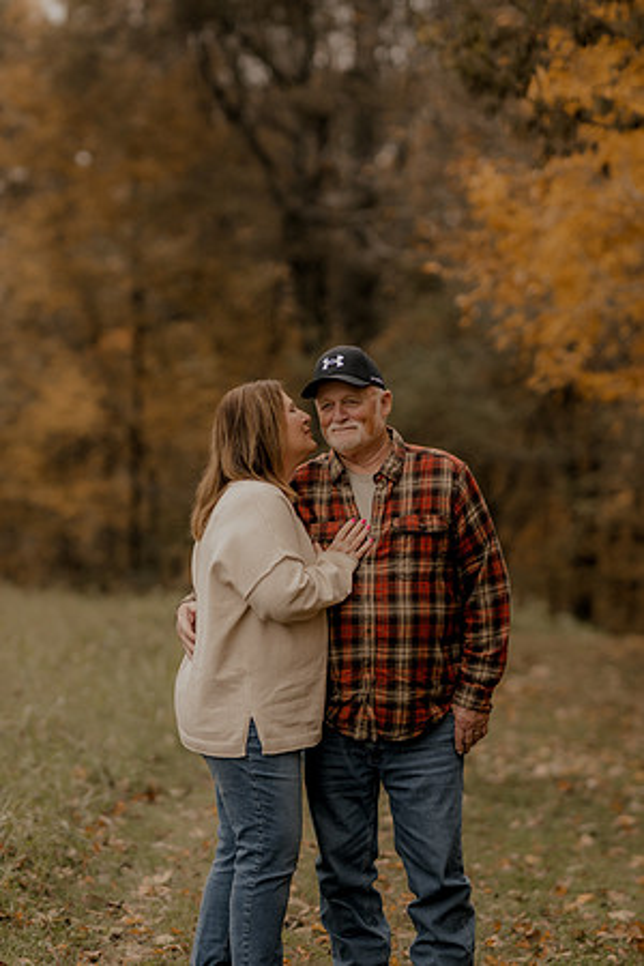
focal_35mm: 127
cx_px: 322
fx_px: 3408
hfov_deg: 10.8
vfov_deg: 16.1
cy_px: 483
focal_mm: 85
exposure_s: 1/2500
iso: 250
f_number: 1.8
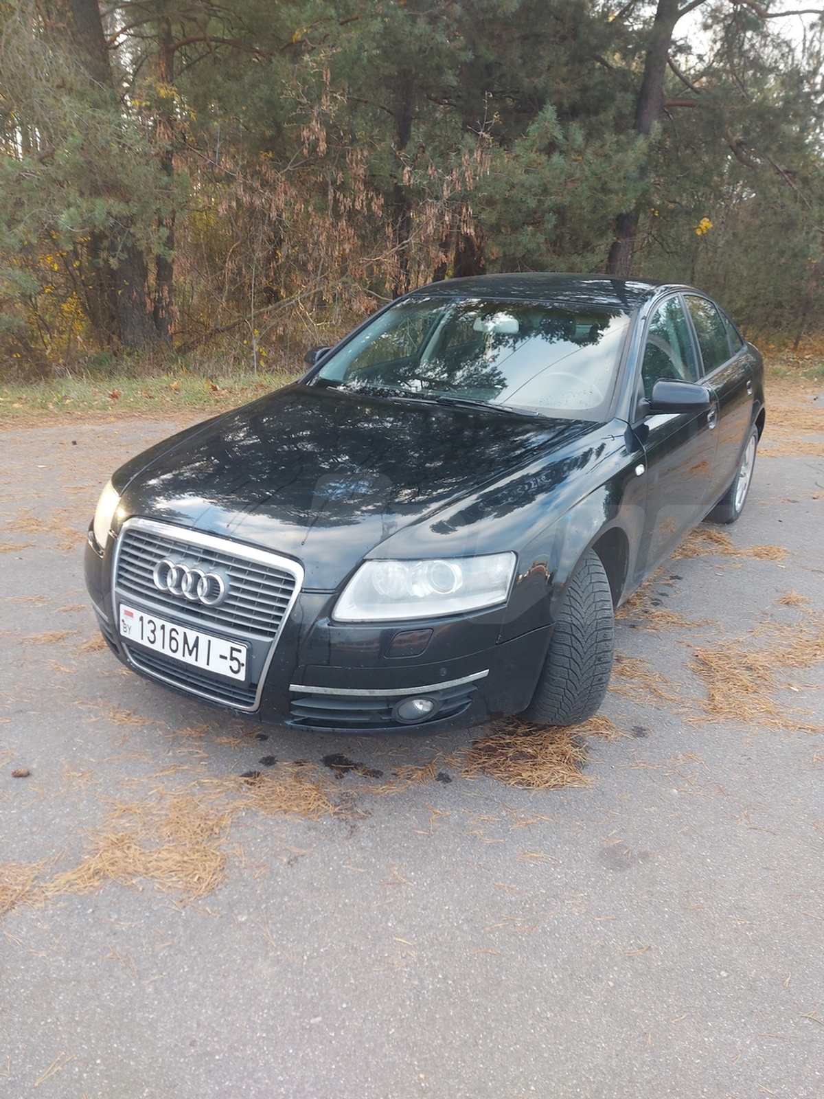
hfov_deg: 56.8
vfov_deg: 71.6
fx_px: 762
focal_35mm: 24
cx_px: 412
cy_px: 550
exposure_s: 1/50
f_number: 1.8
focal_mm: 5.23
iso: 50
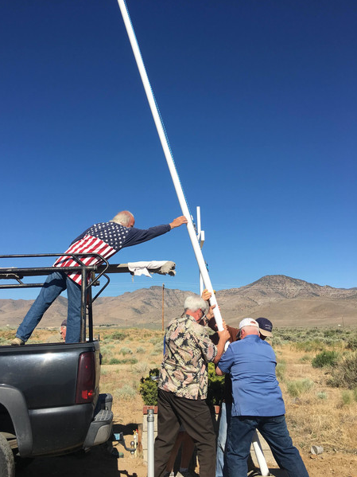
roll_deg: +0.5
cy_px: 225
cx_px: 169
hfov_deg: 45.4
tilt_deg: +13.5
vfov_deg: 58.3
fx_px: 426
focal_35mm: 31
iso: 25
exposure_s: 1/1923
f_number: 2.2
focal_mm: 4.15
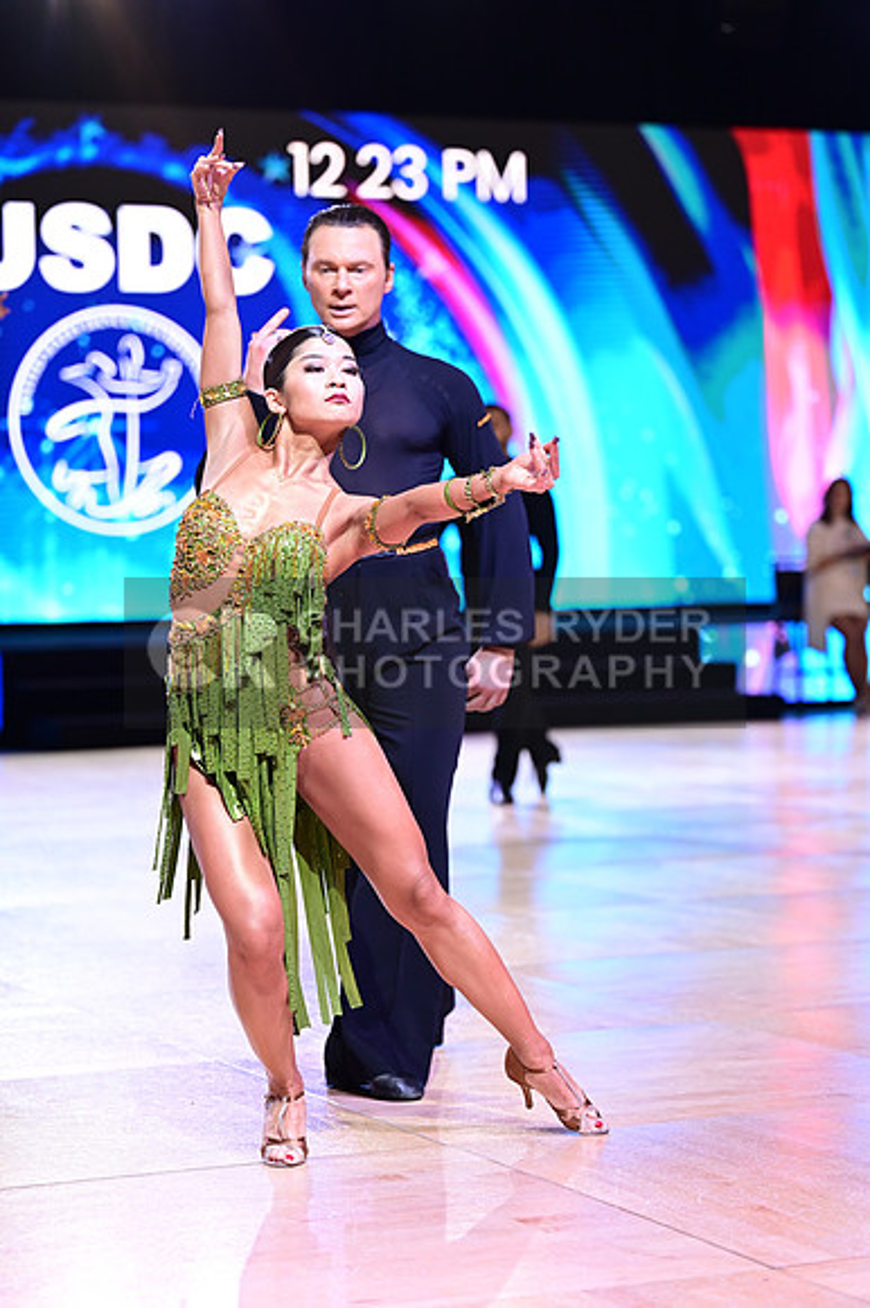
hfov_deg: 15.3
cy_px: 654
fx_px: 3230
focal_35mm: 89
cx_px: 435
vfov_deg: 22.9
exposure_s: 1/500
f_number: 2.8
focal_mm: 89
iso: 2000
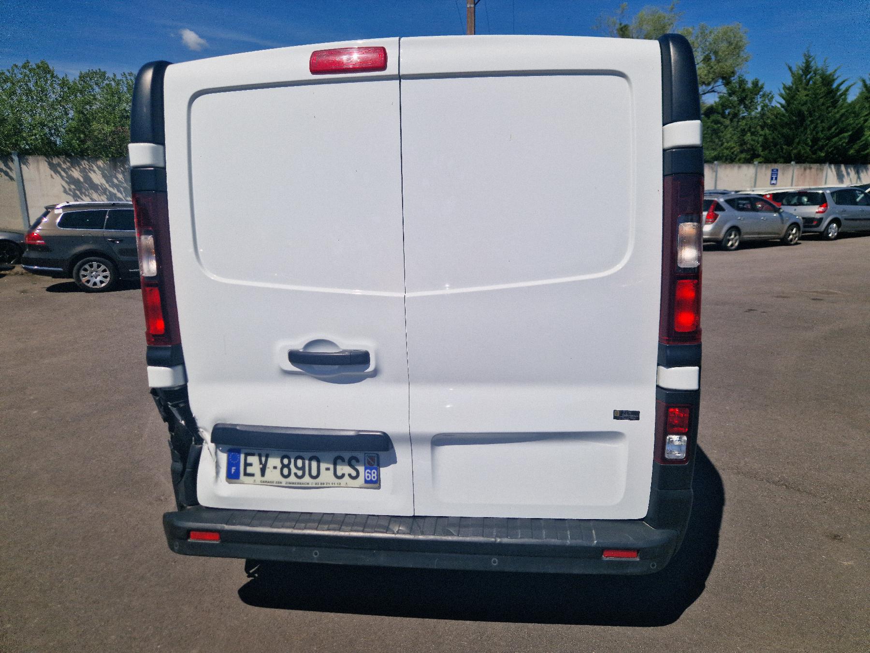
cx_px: 435
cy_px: 326
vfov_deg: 58.9
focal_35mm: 23
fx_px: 578
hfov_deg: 73.9
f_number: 1.8
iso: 50
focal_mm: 5.4
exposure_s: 1/5000
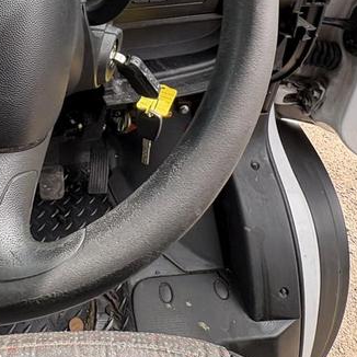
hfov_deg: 45.1
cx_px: 54
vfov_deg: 42.8
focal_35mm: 34
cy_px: 13
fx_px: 397
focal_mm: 2.22
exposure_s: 1/147
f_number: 2.2
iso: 64
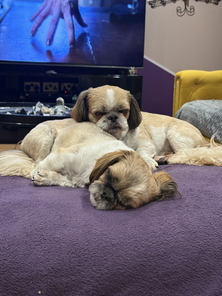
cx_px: 111
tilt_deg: -9.5
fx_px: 445
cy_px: 148
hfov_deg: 28.0
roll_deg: -1.4
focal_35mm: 52
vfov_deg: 36.8
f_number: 1.6
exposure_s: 1/30
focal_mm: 5.96
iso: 250
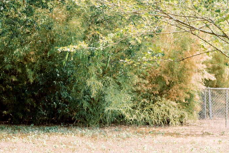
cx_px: -19
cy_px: 125
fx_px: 700
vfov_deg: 12.4
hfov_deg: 18.0
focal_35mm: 110
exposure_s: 1/640
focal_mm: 35
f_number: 3.2
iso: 125
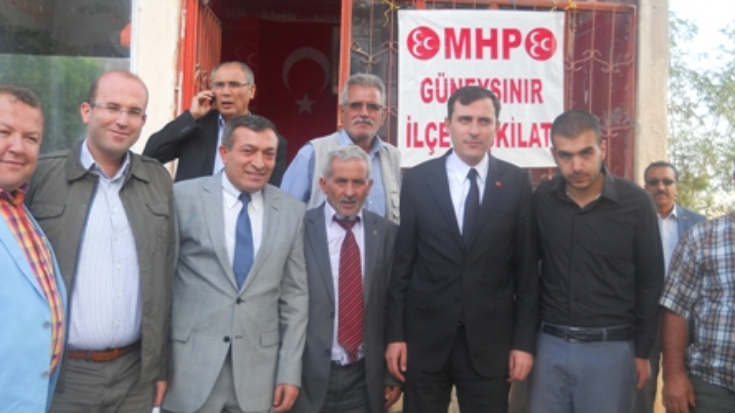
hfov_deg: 45.5
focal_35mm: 45
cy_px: 193
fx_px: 877
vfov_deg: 26.5
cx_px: 367
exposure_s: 1/60
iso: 80
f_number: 3.1
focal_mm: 6.72
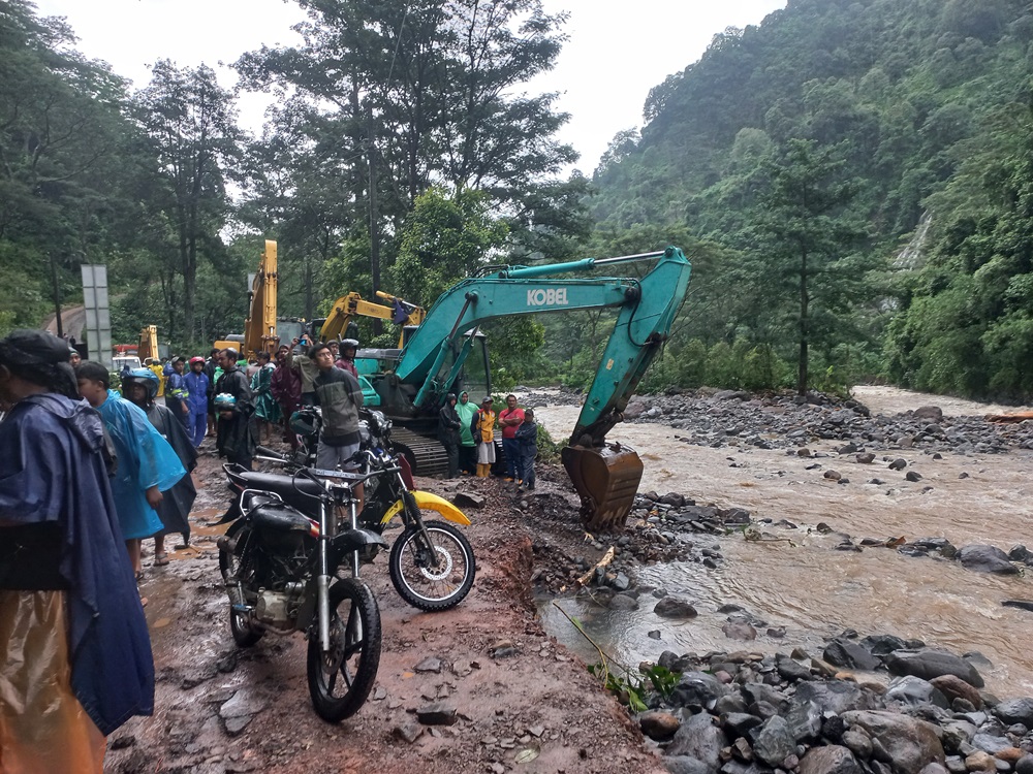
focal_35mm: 25
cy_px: 387
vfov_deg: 54.9
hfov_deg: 69.4
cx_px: 516
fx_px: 746
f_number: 1.8
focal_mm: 4.6
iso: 100
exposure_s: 1/50
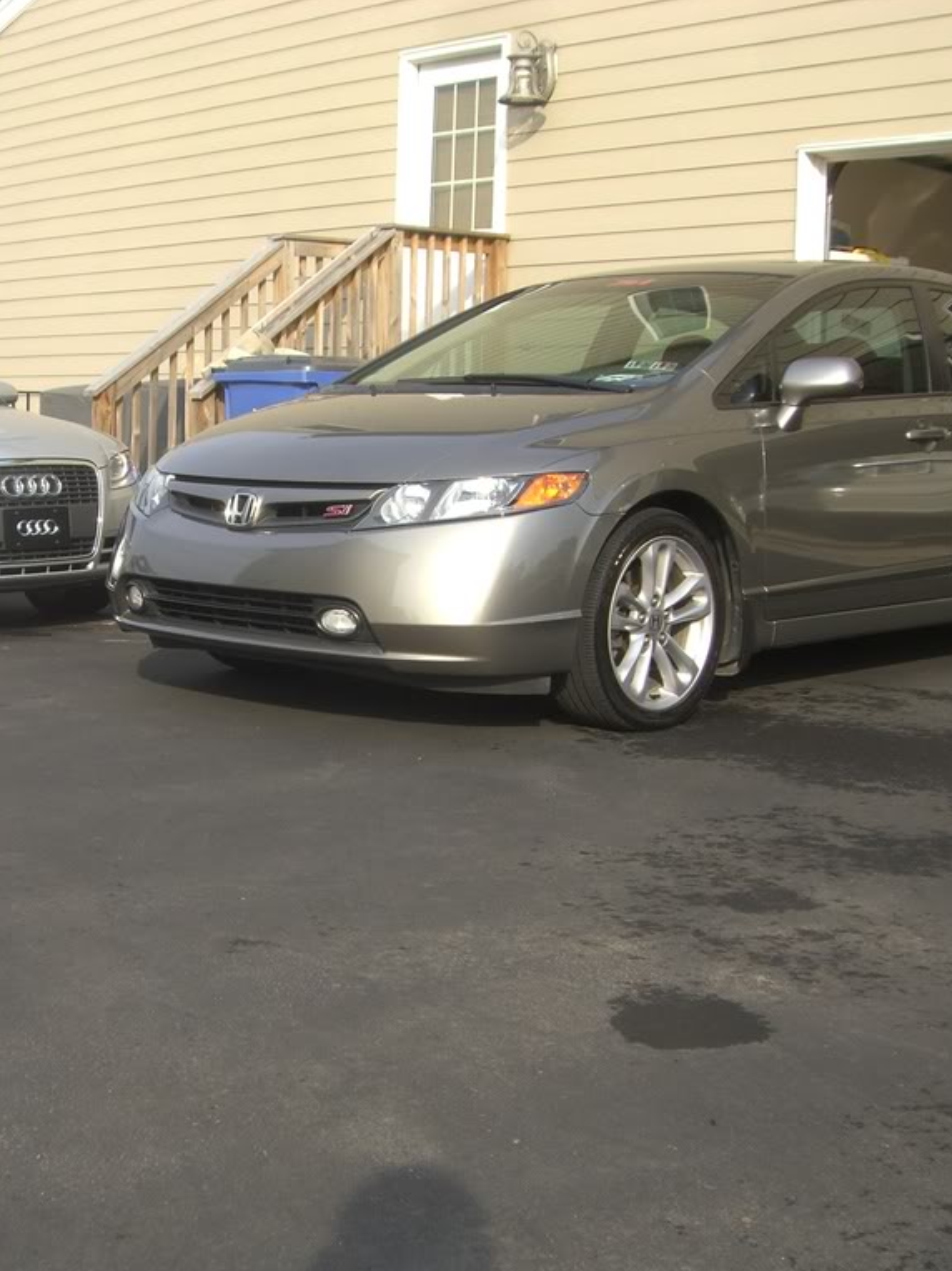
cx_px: 331
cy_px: 633
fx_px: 1871
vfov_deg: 37.5
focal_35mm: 51
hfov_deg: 28.4
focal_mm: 6.2
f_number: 4.3
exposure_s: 1/250
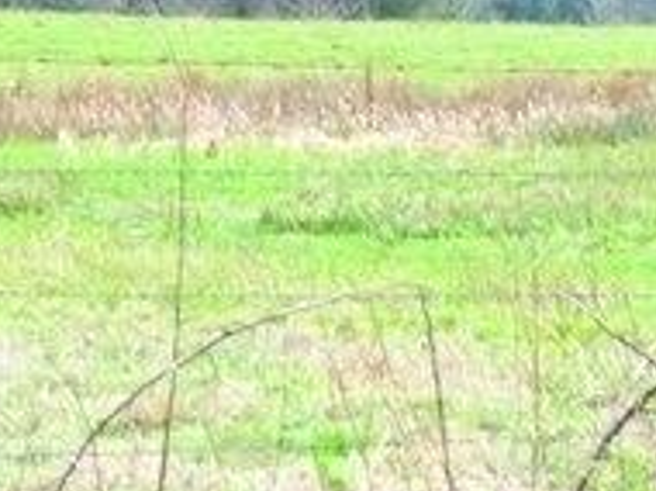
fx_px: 8044
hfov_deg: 4.7
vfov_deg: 3.5
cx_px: 442
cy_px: 24
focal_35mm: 425
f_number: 3.6
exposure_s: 1/80
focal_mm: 22.6
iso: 320
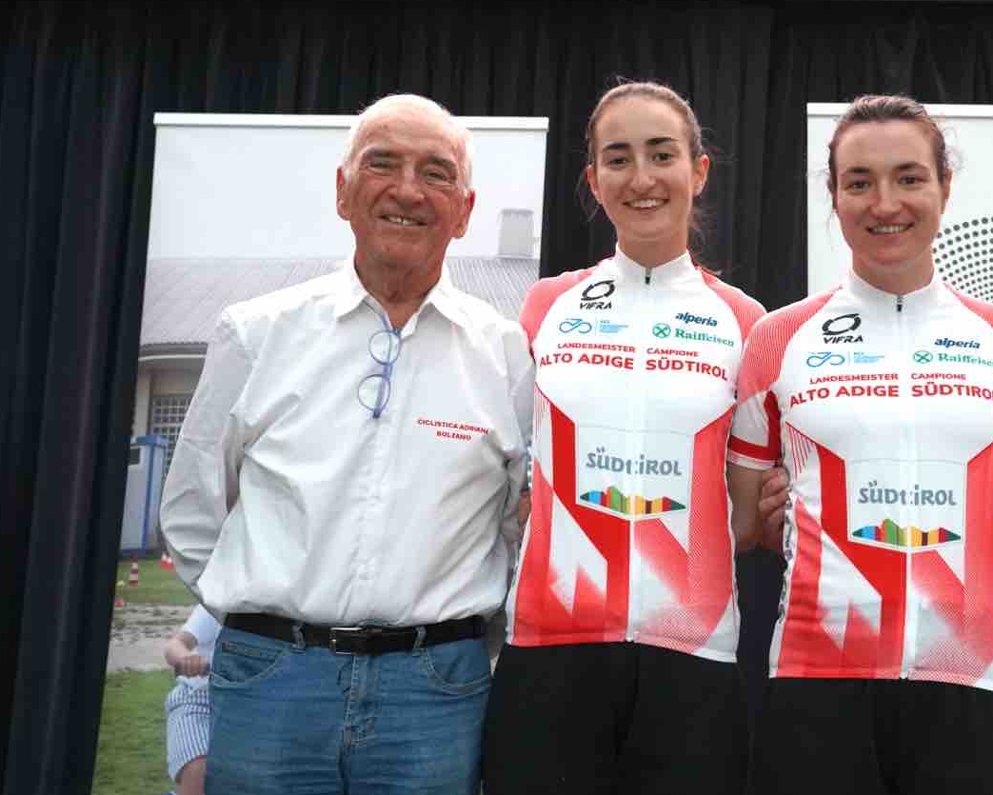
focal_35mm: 48
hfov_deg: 37.7
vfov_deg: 31.4
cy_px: 454
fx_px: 1411
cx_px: 755
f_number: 4
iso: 4000
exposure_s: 1/160
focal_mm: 33
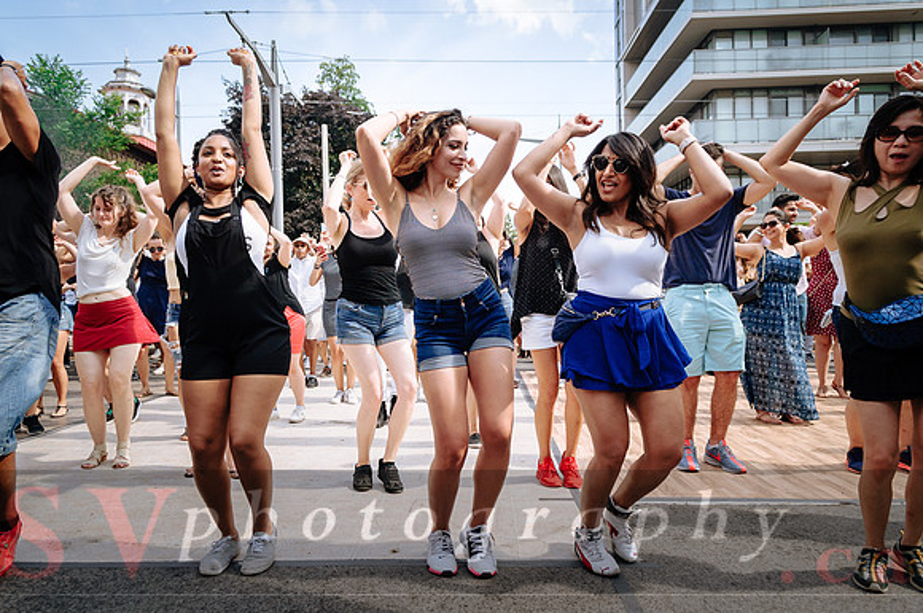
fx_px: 653
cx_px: 462
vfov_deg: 50.3
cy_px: 306
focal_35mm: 26
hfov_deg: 70.5
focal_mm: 17
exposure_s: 1/1000
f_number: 4
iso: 100
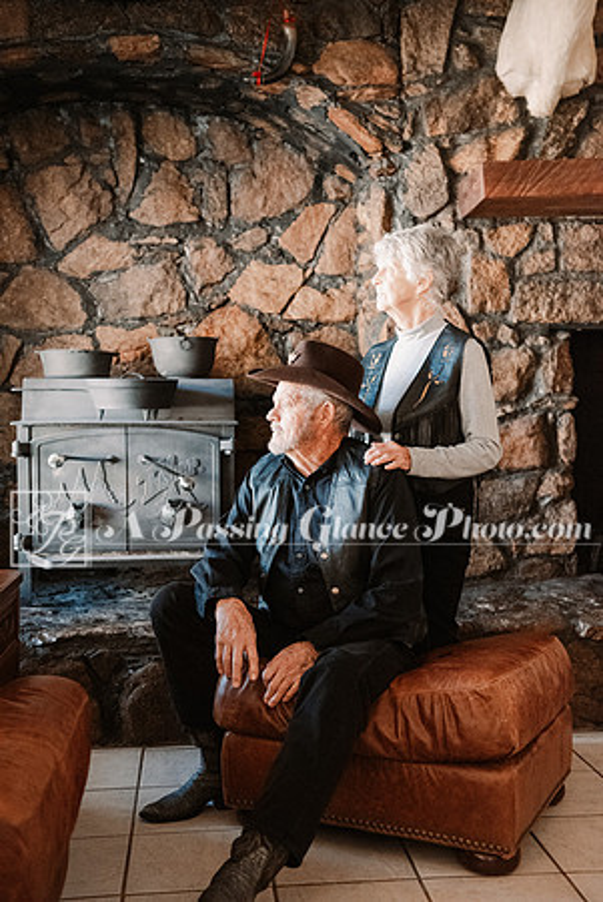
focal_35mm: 45
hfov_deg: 29.9
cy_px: 451
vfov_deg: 43.6
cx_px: 302
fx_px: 1128
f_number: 3.5
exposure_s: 1/125
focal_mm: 45
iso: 12800
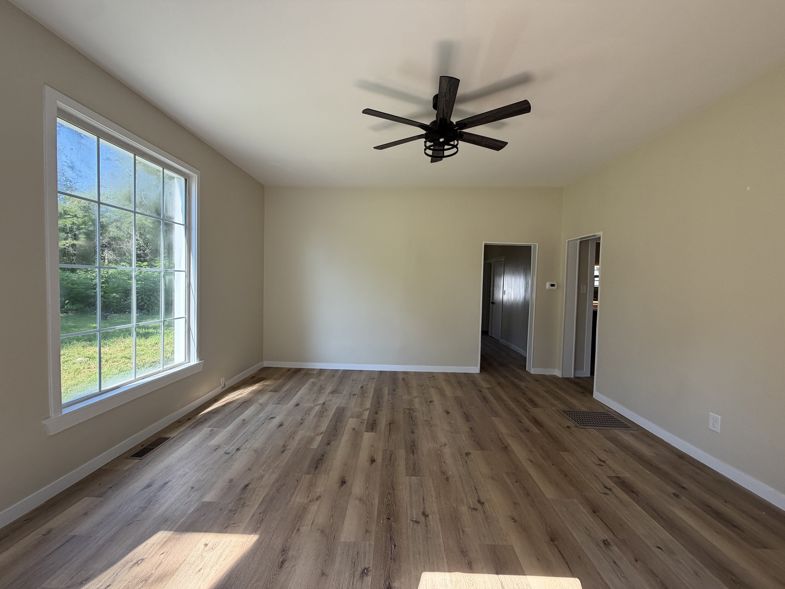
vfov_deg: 85.7
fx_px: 317
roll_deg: -1.1
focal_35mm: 14
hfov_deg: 102.1
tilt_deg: -0.7
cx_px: 392
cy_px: 294
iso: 50
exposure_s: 1/137
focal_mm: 2.22
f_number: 2.2
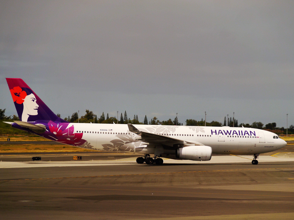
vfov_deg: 7.1
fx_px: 1784
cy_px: 110
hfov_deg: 9.4
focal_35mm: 210
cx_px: 147
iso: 160
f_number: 5.6
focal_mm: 105
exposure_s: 1/500
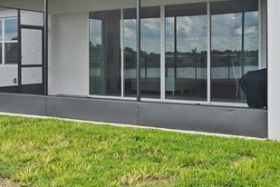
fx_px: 412
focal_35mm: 53
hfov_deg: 37.5
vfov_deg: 25.4
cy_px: 67
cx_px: 142
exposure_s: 1/30
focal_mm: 16
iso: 100
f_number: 9
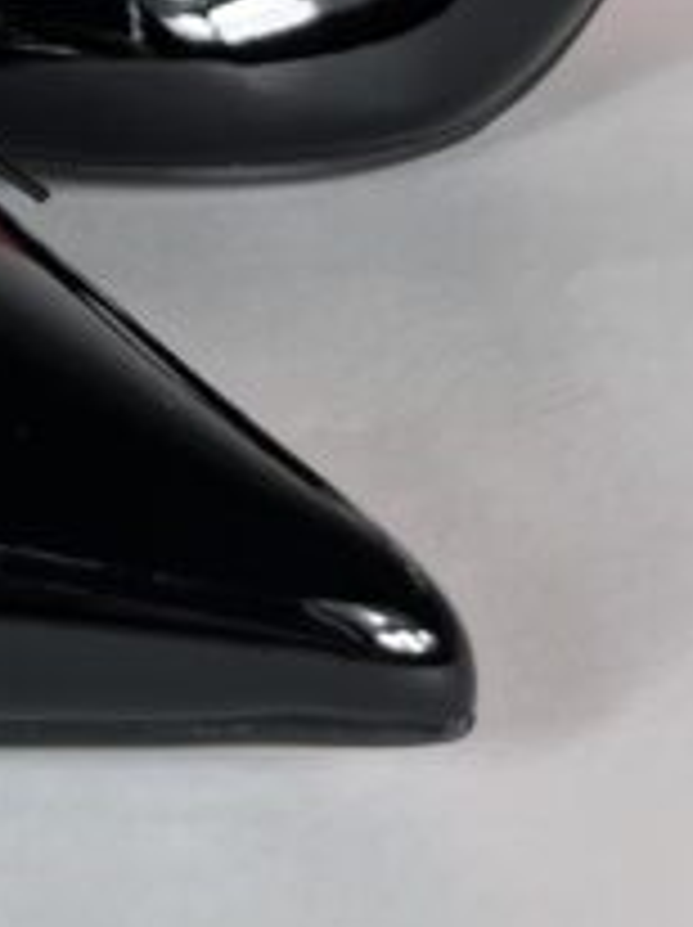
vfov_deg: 16.2
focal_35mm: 101
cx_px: -261
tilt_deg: -6.5
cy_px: -774
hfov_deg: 13.9
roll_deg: -0.3
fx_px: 2702
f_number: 1.6
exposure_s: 1/257
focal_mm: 5.1
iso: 40
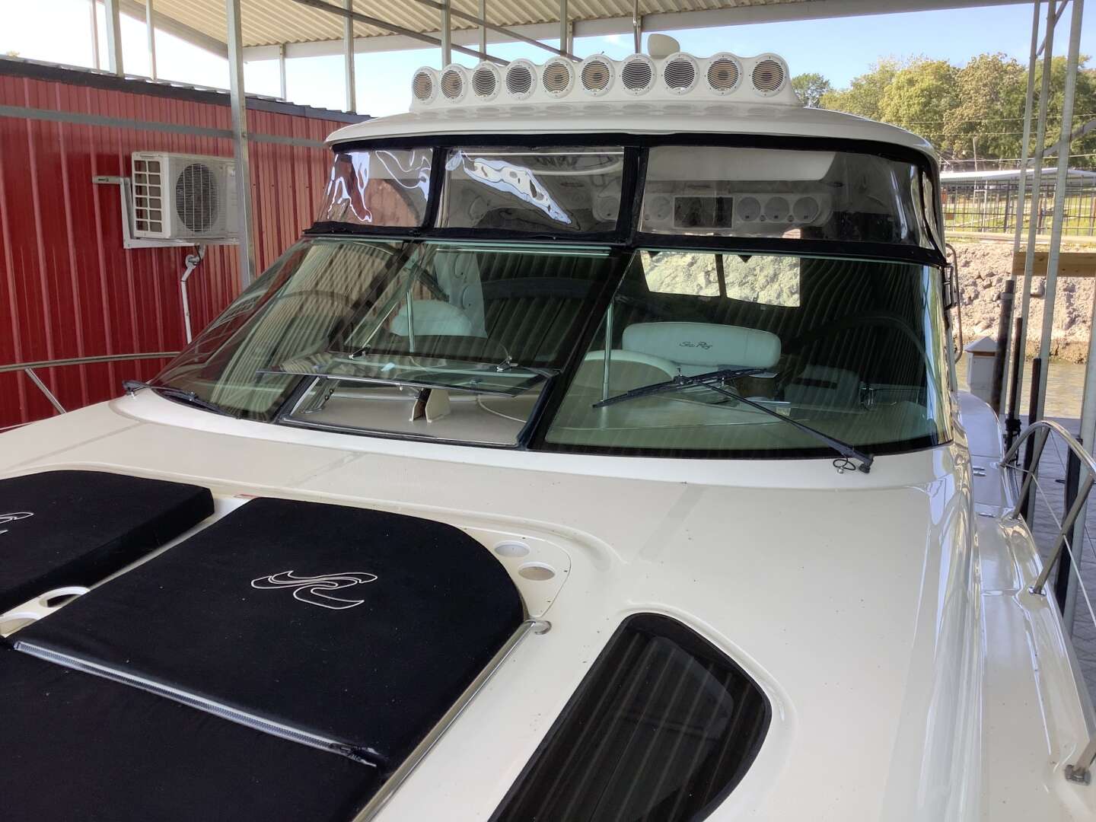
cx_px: 548
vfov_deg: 45.4
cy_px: 411
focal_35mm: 31
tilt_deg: -12.3
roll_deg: +0.3
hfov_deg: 58.4
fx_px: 982
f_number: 2.4
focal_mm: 3.3
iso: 25
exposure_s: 1/120
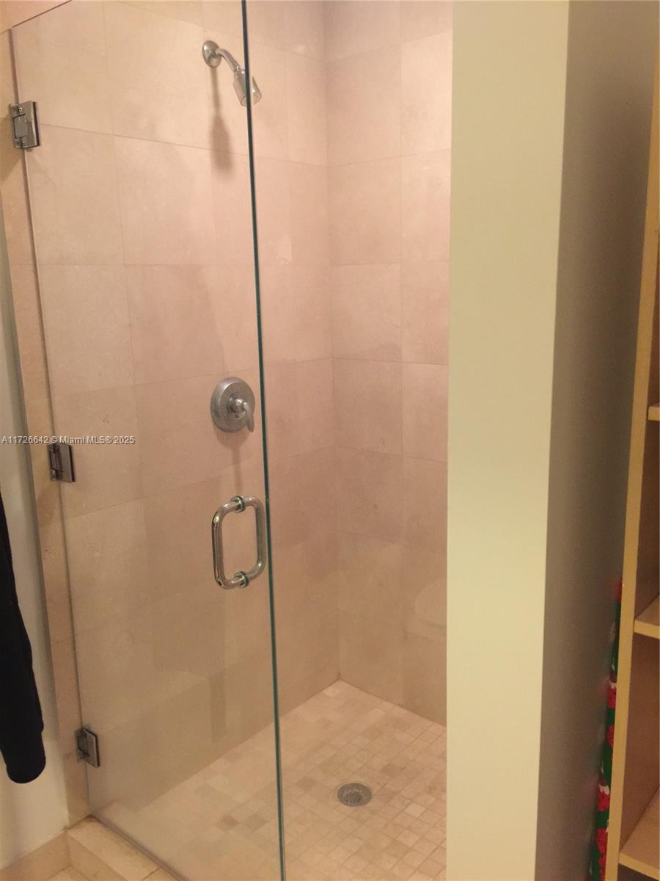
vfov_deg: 61.7
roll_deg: +1.9
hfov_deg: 48.2
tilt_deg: -9.9
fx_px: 737
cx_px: 330
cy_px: 440
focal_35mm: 29
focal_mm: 4.15
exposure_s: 1/4
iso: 80
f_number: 2.2
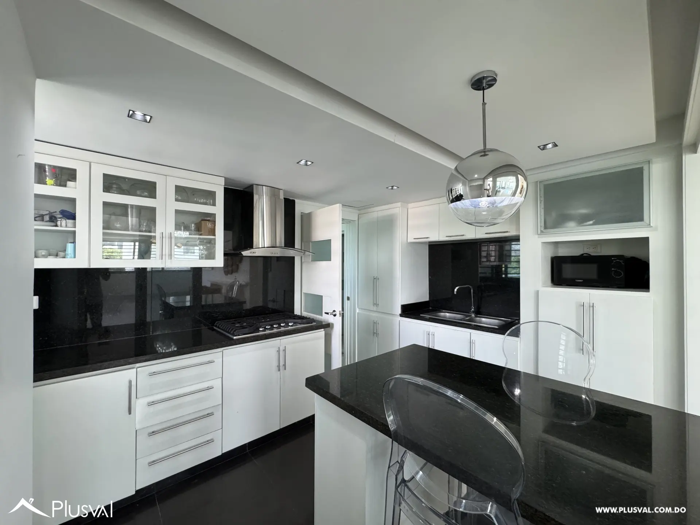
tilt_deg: -0.4
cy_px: 262
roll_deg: +0.4
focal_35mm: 14
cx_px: 350
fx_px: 283
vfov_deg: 85.7
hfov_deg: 102.1
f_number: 2.2
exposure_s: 1/120
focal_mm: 2.22
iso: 250
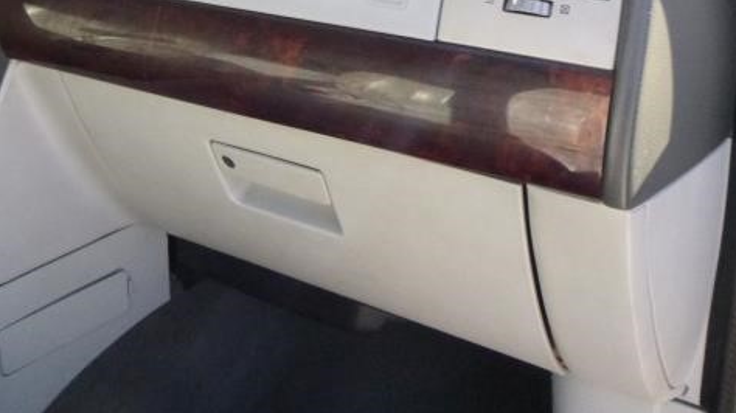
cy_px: 39
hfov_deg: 44.2
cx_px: 270
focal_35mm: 46
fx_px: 897
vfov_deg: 25.1
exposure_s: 1/250
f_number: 3.9
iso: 640
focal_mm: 4.5
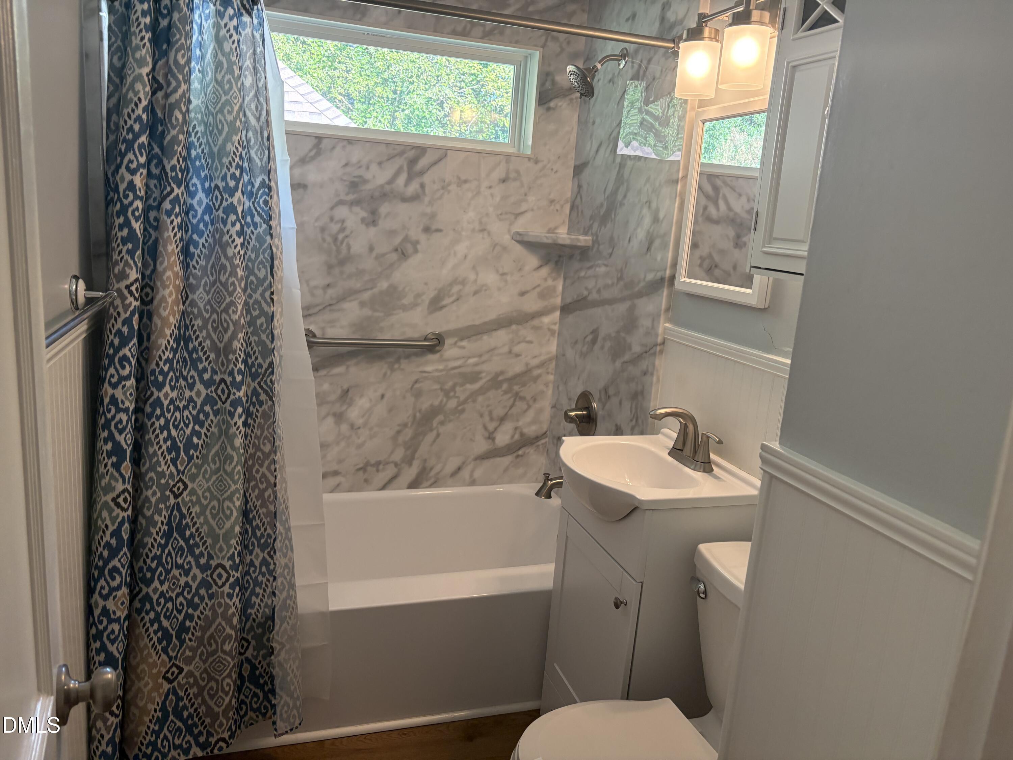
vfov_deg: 53.1
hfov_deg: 67.3
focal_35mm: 26
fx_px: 761
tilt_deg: -11.4
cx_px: 506
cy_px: 380
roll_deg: -4.7
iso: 125
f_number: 1.6
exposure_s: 1/60
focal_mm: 5.96
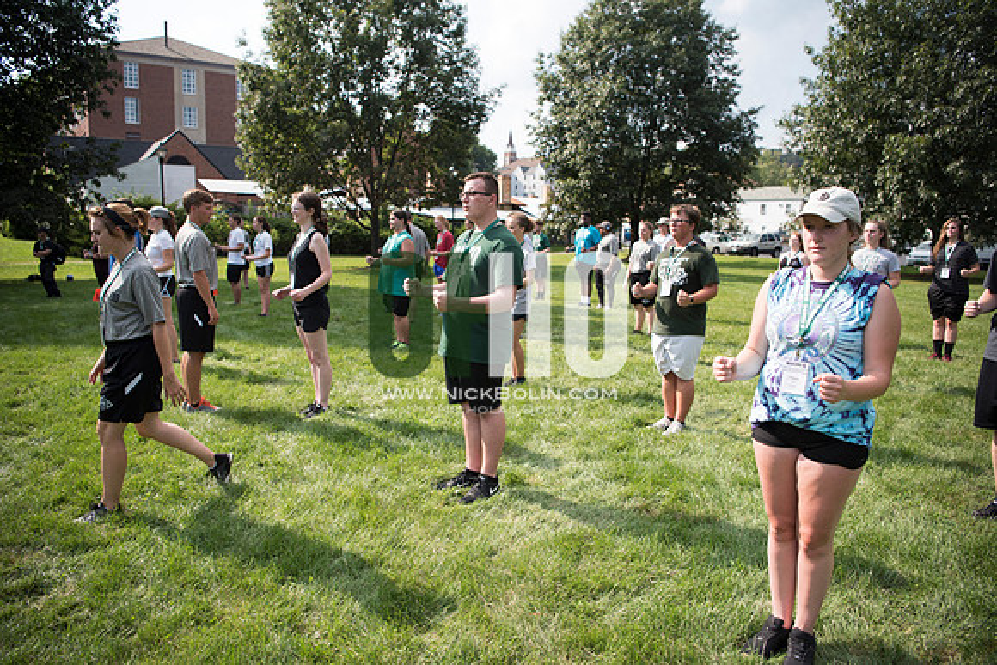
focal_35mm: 24
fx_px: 665
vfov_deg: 53.2
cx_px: 498
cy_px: 332
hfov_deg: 73.7
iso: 200
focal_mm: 24
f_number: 2.8
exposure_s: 1/2000
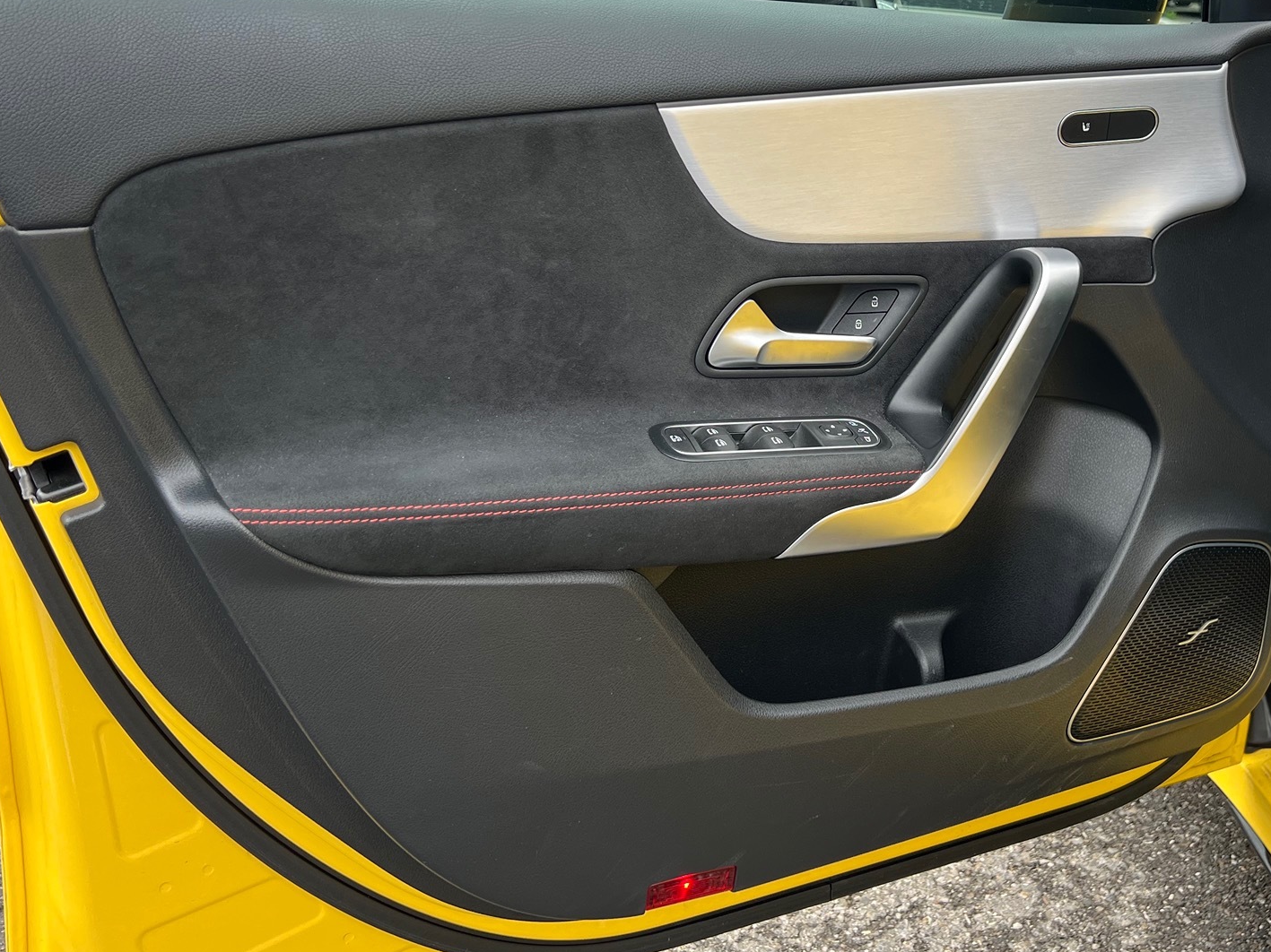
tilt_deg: -18.4
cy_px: 357
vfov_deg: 38.4
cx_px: 853
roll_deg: +1.0
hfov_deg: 49.2
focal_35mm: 37
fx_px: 1358
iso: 40
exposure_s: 1/218
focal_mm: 5.7
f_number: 1.5
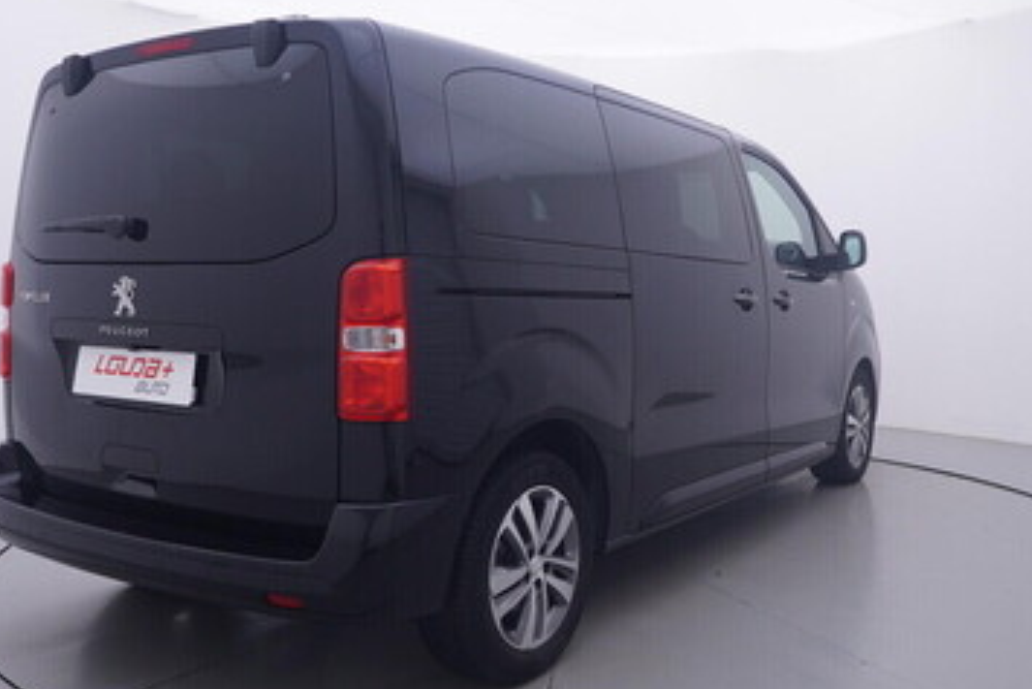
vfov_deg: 38.1
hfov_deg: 54.6
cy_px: 327
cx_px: 577
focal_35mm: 35
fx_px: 997
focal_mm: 15
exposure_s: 1/80
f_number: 5
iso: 200
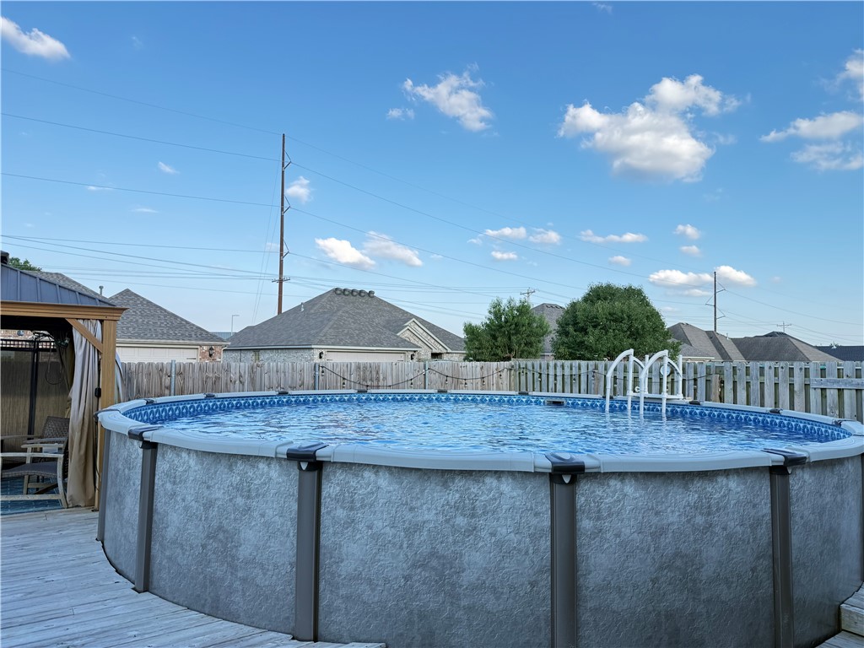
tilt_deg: +3.3
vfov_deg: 56.8
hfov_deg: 71.6
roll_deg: -0.6
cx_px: 432
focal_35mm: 24
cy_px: 324
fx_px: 599
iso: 80
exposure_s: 1/521
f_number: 1.78
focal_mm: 6.76
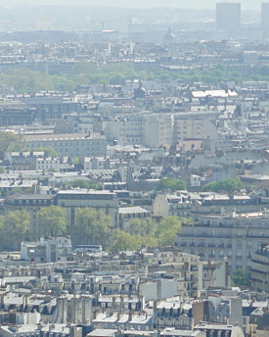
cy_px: 376
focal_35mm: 306
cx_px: -242
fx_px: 3047
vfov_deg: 6.3
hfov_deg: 5.0
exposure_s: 1/320
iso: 100
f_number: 5.6
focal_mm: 70
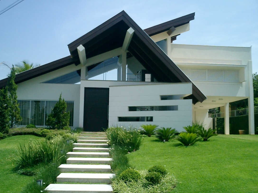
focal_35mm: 40
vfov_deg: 36.0
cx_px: 119
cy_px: 97
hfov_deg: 46.8
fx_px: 298
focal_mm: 7.5
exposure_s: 1/1600
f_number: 3.2
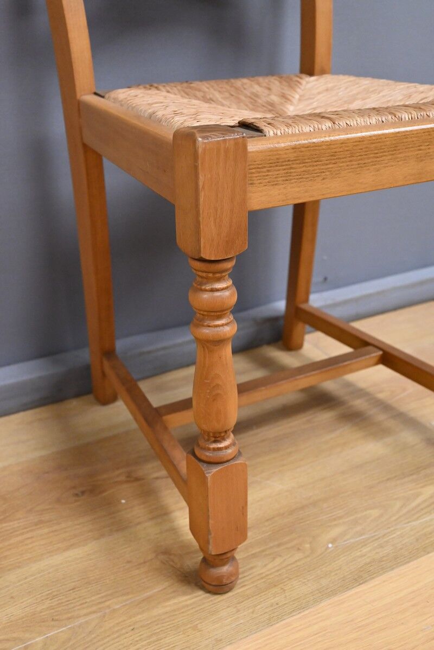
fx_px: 686
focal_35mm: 38
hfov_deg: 35.1
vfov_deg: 50.7
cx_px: 217
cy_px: 325
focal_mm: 38
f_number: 6.3
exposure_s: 1/160
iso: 5000
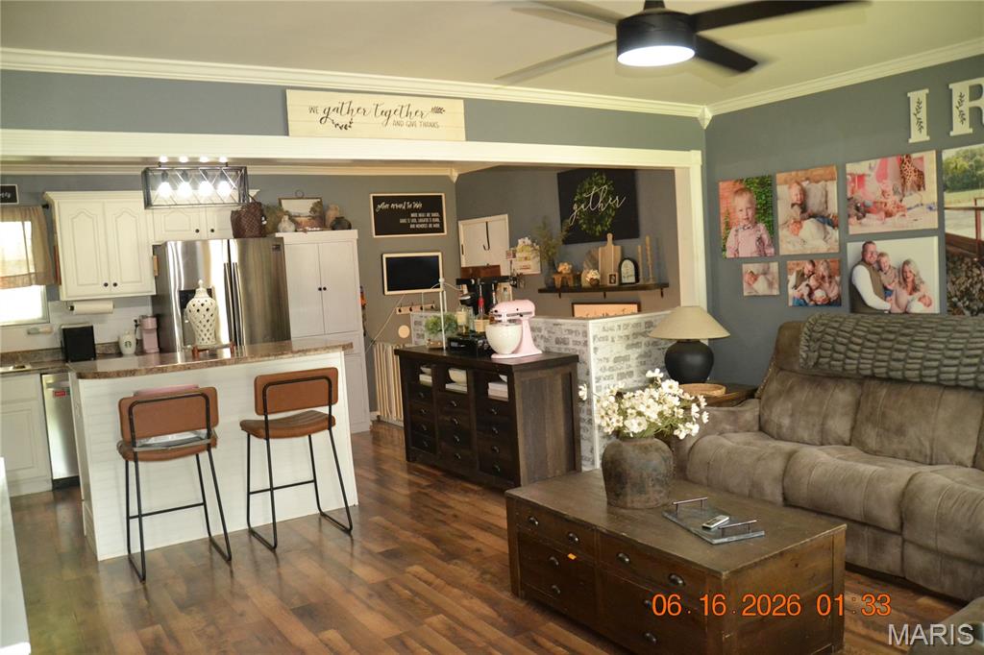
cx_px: 492
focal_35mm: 27
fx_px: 738
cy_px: 328
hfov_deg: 67.4
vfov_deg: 47.9
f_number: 3.5
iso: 2200
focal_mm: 18
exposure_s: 1/60
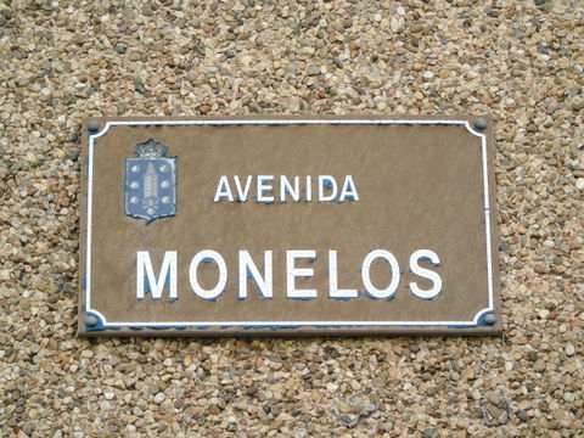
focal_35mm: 212
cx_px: 292
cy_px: 219
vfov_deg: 7.0
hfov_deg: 9.3
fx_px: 3577
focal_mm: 38
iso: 200
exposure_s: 1/125
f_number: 4.7
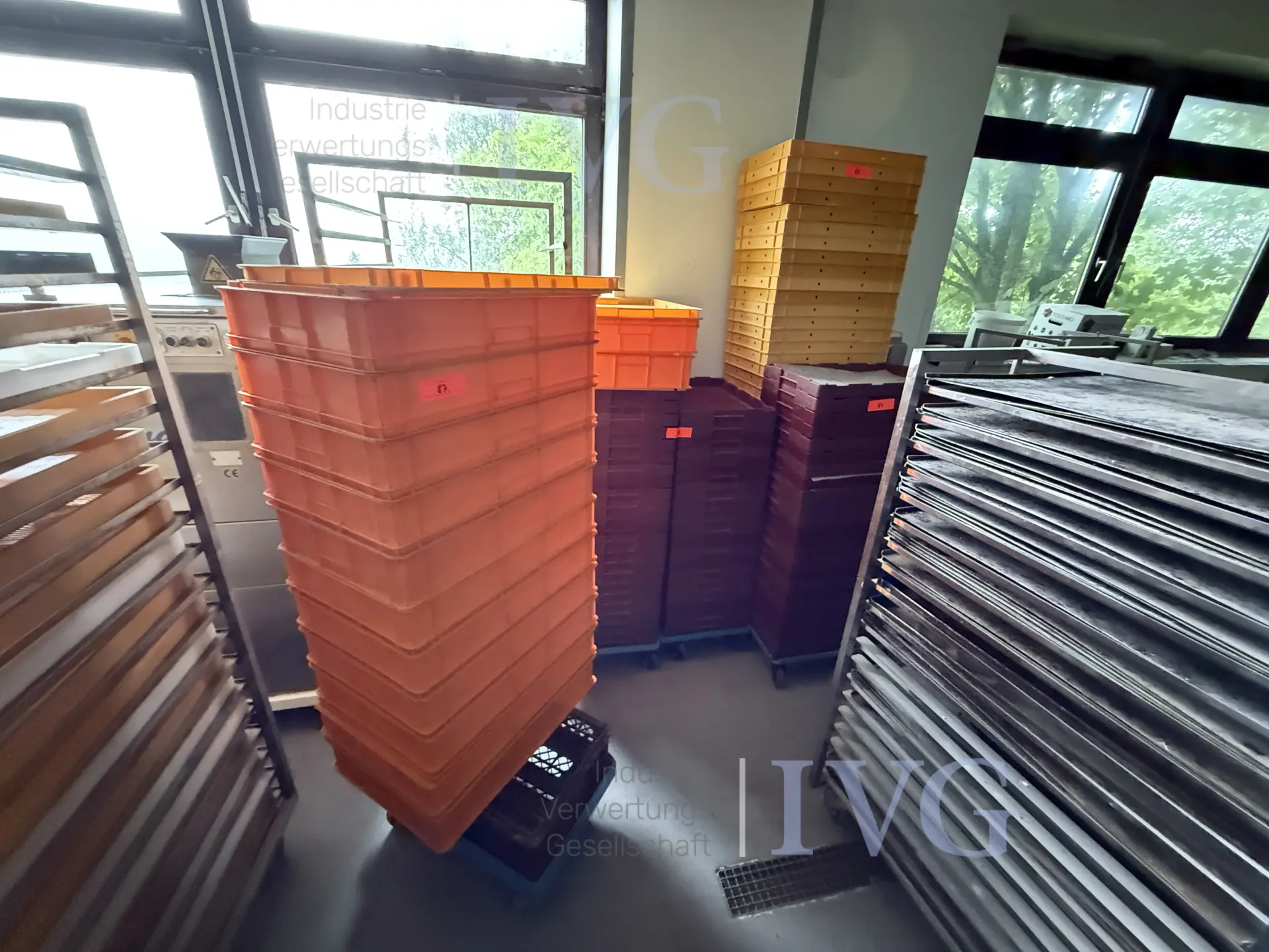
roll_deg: -2.8
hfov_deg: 102.1
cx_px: 634
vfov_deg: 85.7
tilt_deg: -20.7
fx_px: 513
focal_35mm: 14
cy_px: 476
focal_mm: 2.22
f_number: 2.2
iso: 1600
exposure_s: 1/44
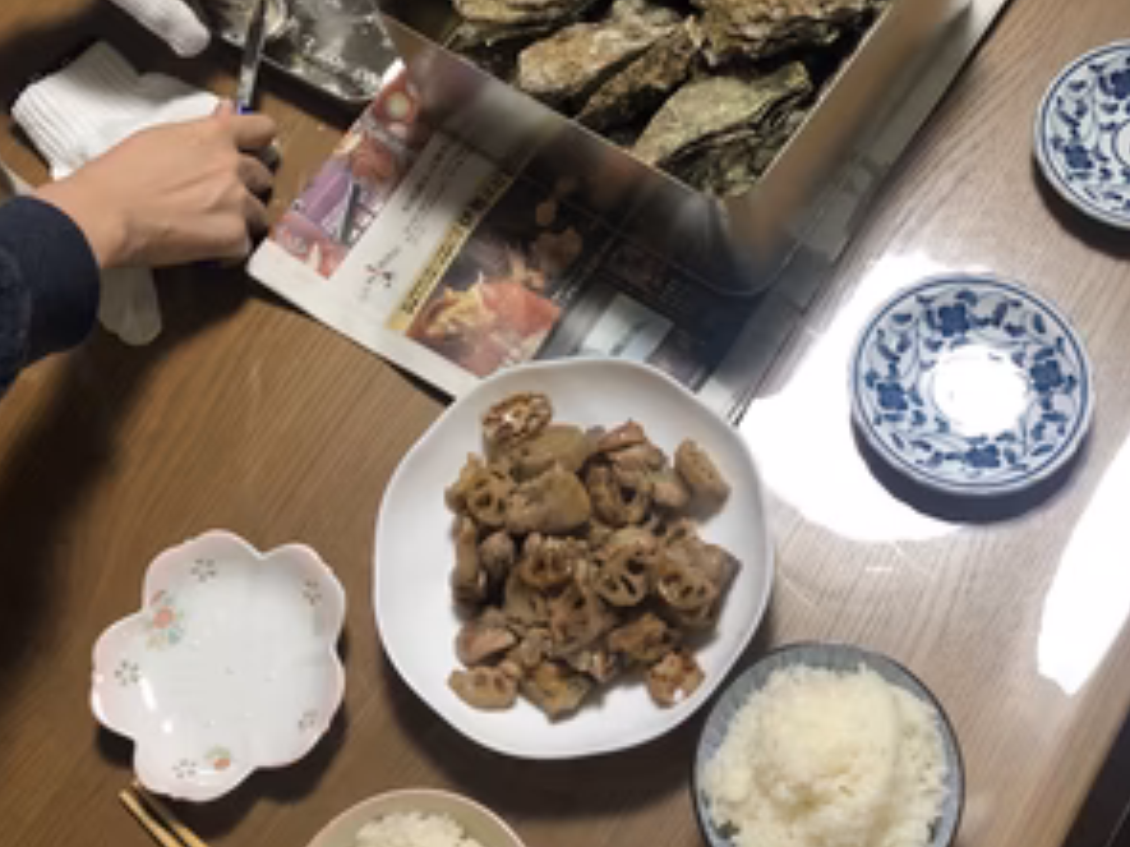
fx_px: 1240
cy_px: 268
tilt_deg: -59.7
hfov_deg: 49.0
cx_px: 559
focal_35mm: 38
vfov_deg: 37.2
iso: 40
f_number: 1.8
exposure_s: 1/20
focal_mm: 4
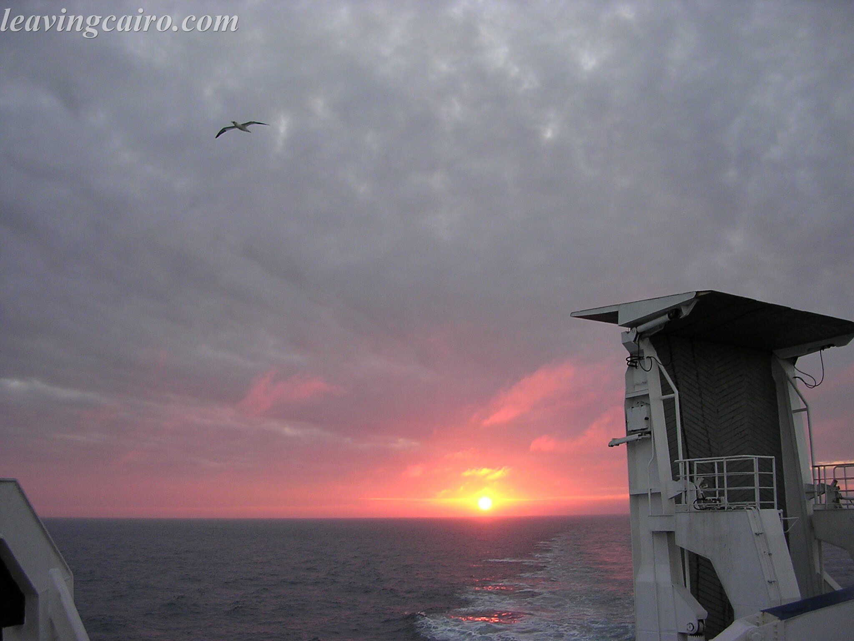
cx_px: 427
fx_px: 937
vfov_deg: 37.7
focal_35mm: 38
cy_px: 320
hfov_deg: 49.0
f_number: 2.8
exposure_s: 1/81
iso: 100
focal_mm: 5.8
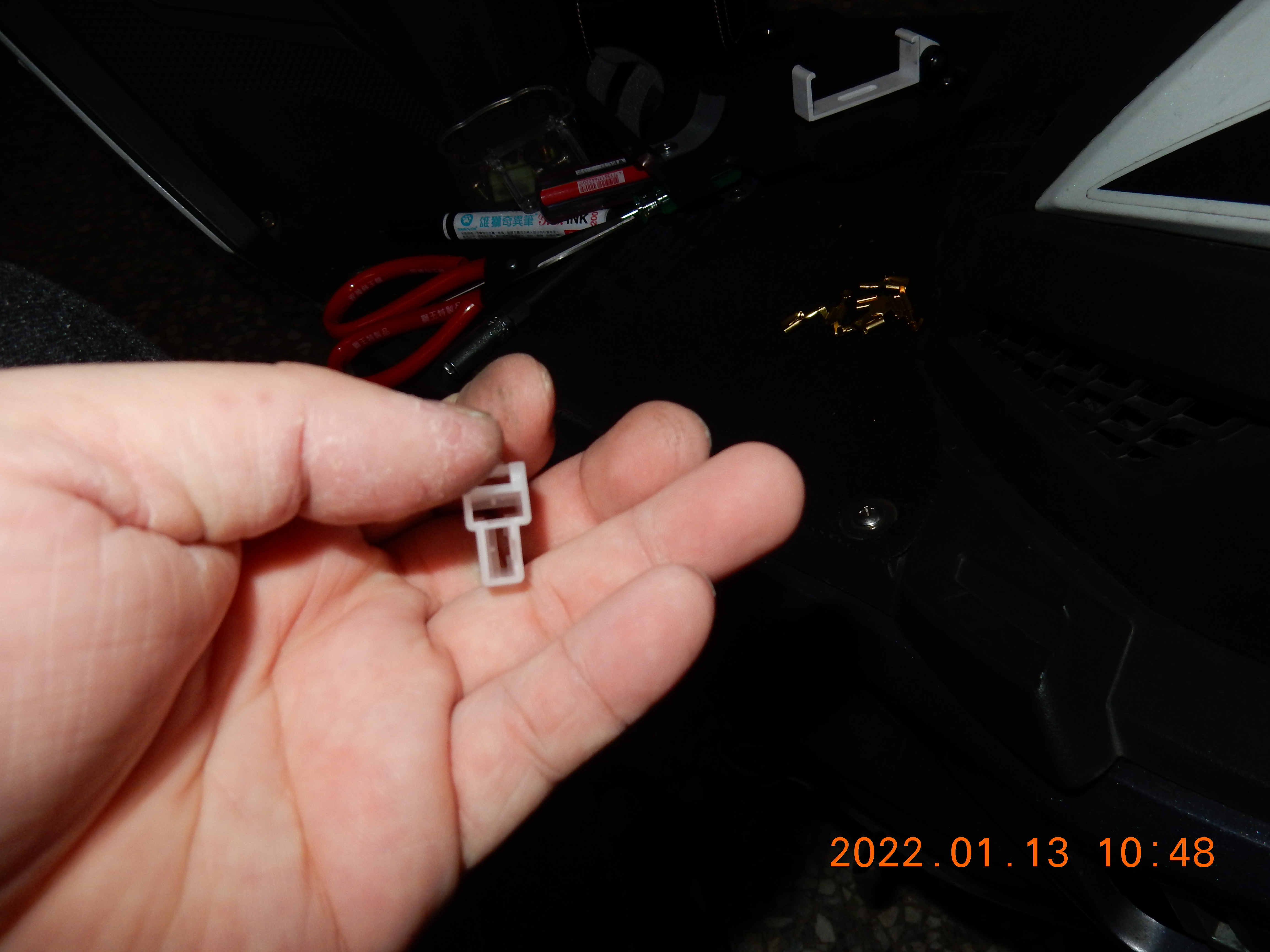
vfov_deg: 54.9
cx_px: 635
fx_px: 917
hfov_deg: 69.4
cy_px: 476
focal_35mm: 25
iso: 200
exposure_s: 1/30
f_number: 3.7
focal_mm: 4.5
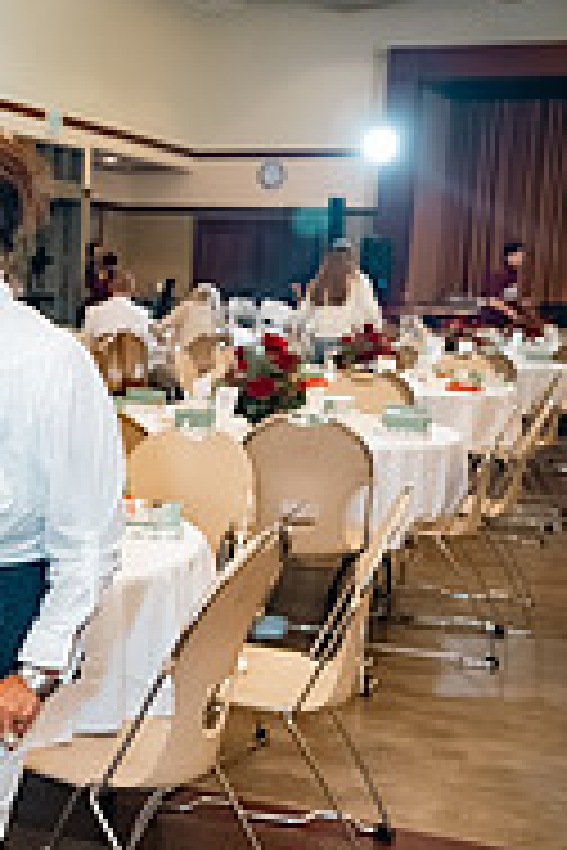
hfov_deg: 22.5
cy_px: 607
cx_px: -45
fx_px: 1347
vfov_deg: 34.5
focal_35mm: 57
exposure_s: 1/100
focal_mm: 24
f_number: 3.5
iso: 1600
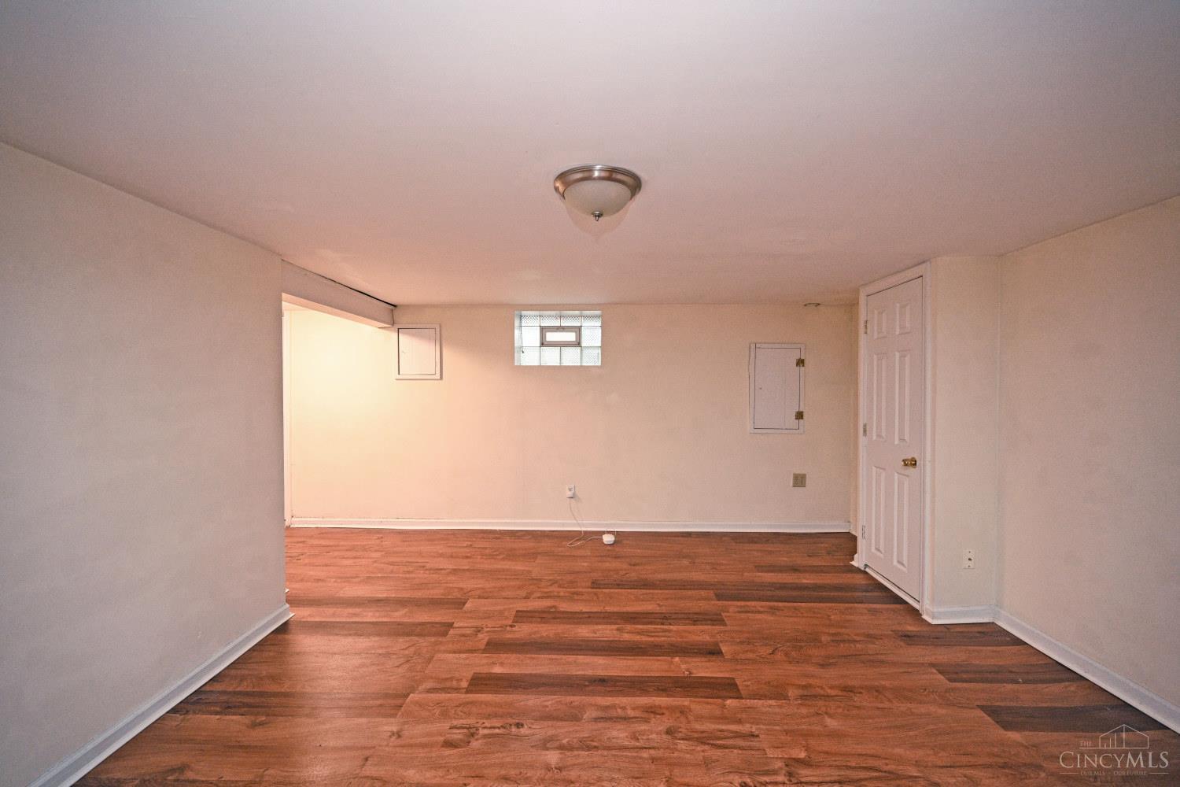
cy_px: 394
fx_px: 459
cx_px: 590
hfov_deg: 104.3
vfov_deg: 81.2
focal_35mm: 14
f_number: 4
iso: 1800
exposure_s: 1/60
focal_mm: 14
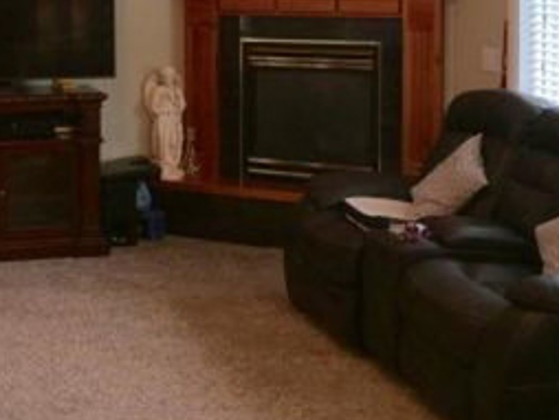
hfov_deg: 26.3
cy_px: 18
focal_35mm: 73
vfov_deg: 19.7
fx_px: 1180
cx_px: 134
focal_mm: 4.15
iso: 32
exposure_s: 1/47
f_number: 2.2
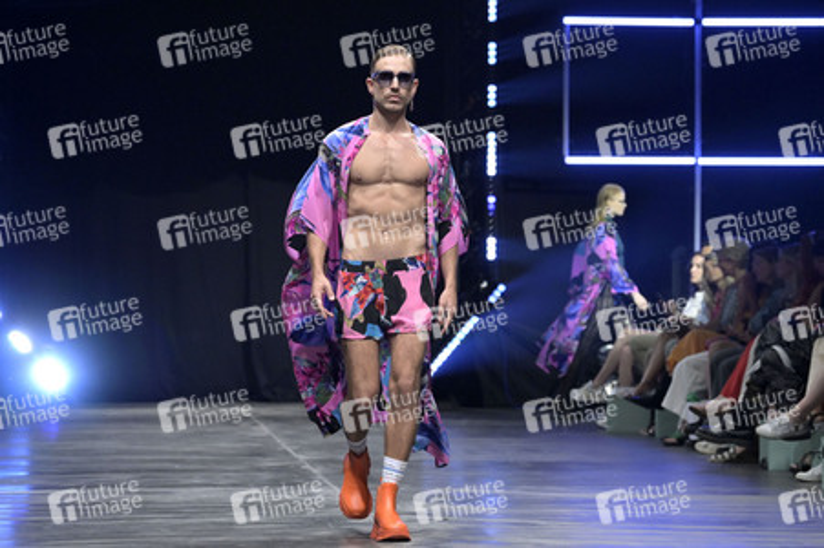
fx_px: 3088
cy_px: 274
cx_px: 412
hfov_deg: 15.2
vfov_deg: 10.1
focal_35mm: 135
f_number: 5.6
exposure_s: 1/640
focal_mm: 135
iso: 8000
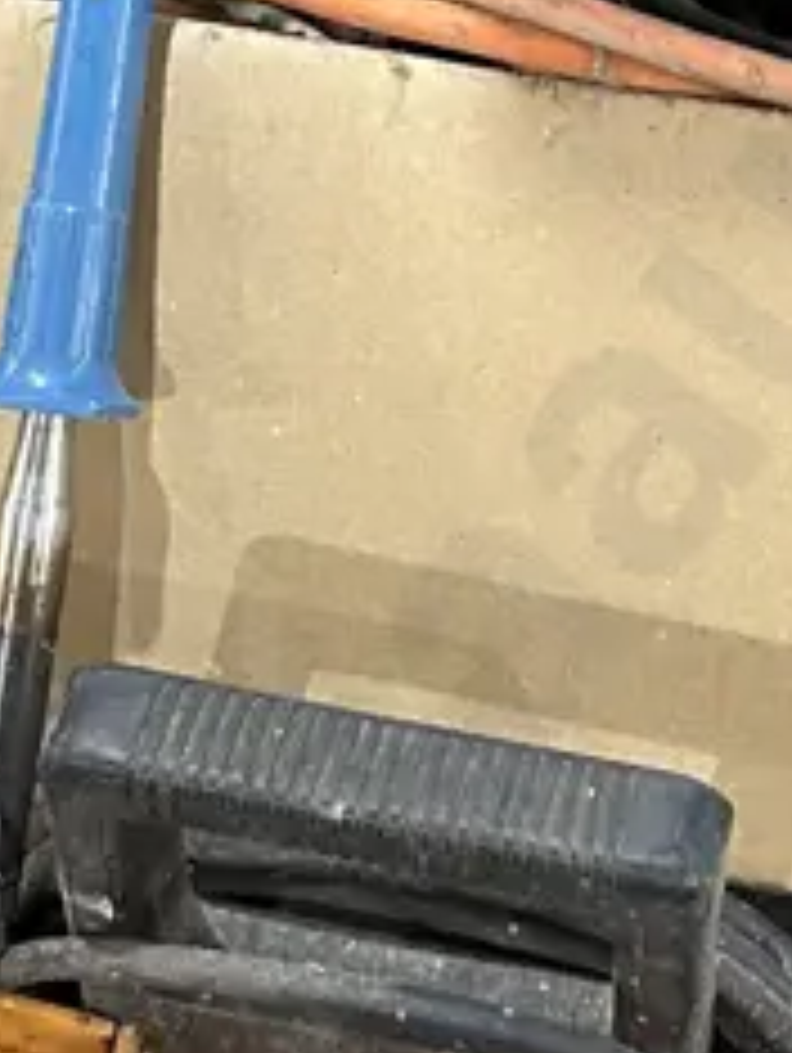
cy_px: 171
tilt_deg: -50.7
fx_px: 3197
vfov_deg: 18.5
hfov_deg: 13.9
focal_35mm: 105
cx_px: 846
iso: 640
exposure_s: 1/50
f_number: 1.78
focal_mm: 6.86
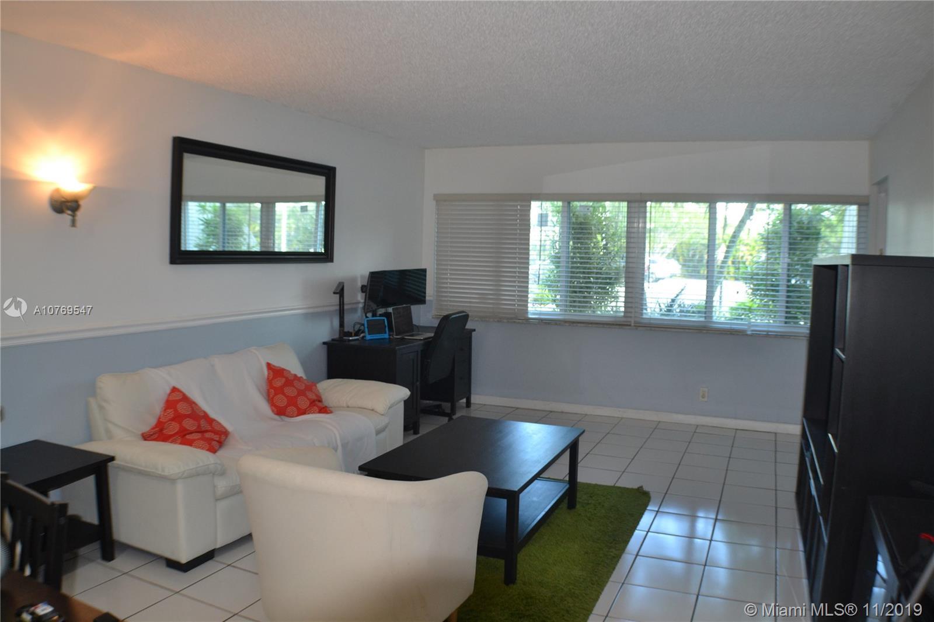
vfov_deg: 40.0
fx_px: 856
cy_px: 311
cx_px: 467
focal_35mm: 33
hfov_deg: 57.2
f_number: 4
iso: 560
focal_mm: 22
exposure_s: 1/60
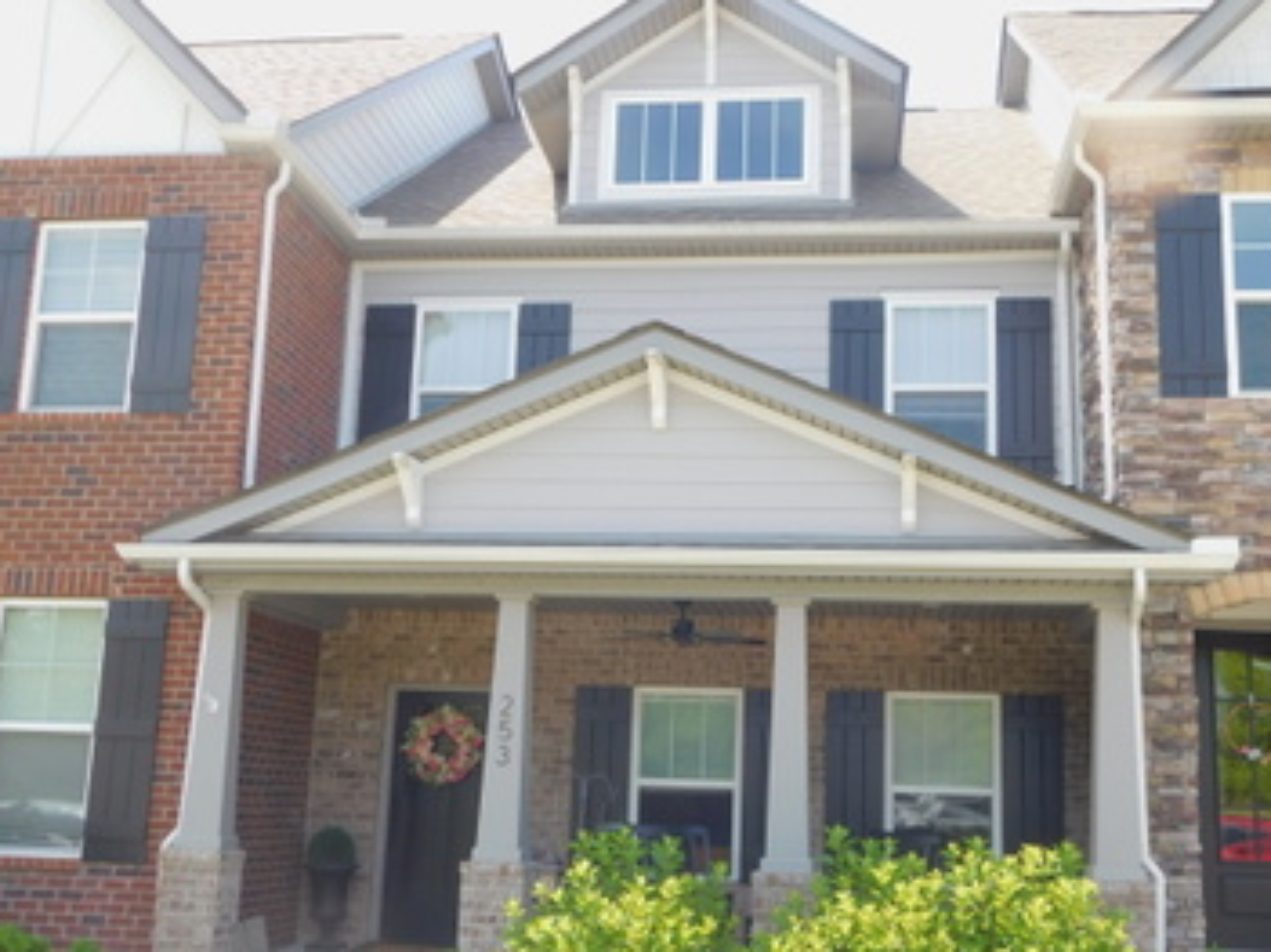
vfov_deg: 35.1
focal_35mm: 41
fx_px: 1505
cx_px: 684
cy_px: 510
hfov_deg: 45.8
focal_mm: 6.3
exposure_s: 1/250
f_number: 3.5
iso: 125
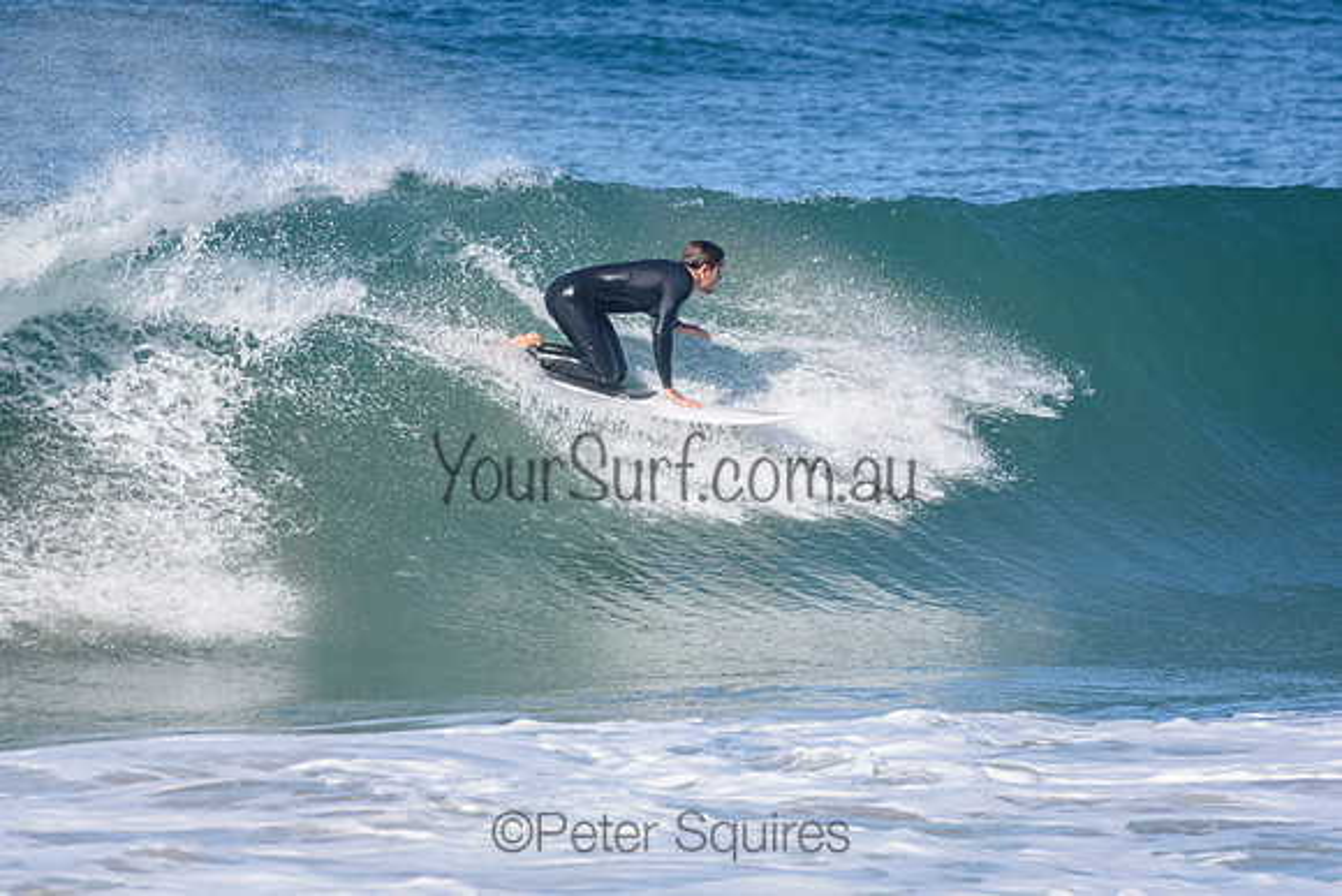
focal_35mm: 750
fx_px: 27967
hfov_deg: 2.7
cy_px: 448
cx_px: 671
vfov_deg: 1.8
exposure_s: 1/4000
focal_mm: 500
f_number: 5.6
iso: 720
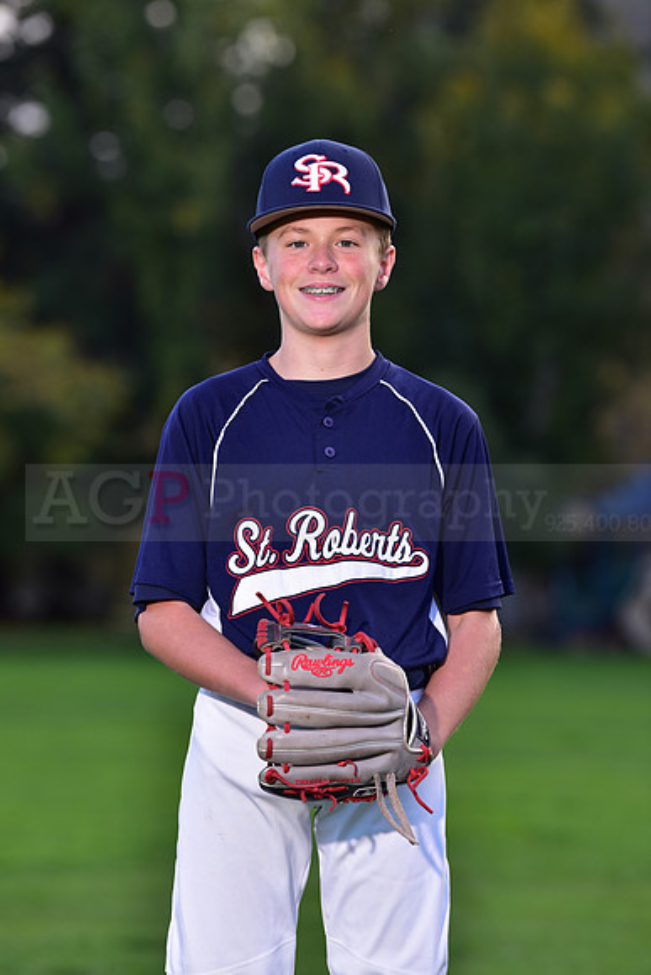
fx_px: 4744
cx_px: 326
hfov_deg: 7.9
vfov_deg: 11.7
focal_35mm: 175
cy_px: 488
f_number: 4.5
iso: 200
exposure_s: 1/250
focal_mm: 175
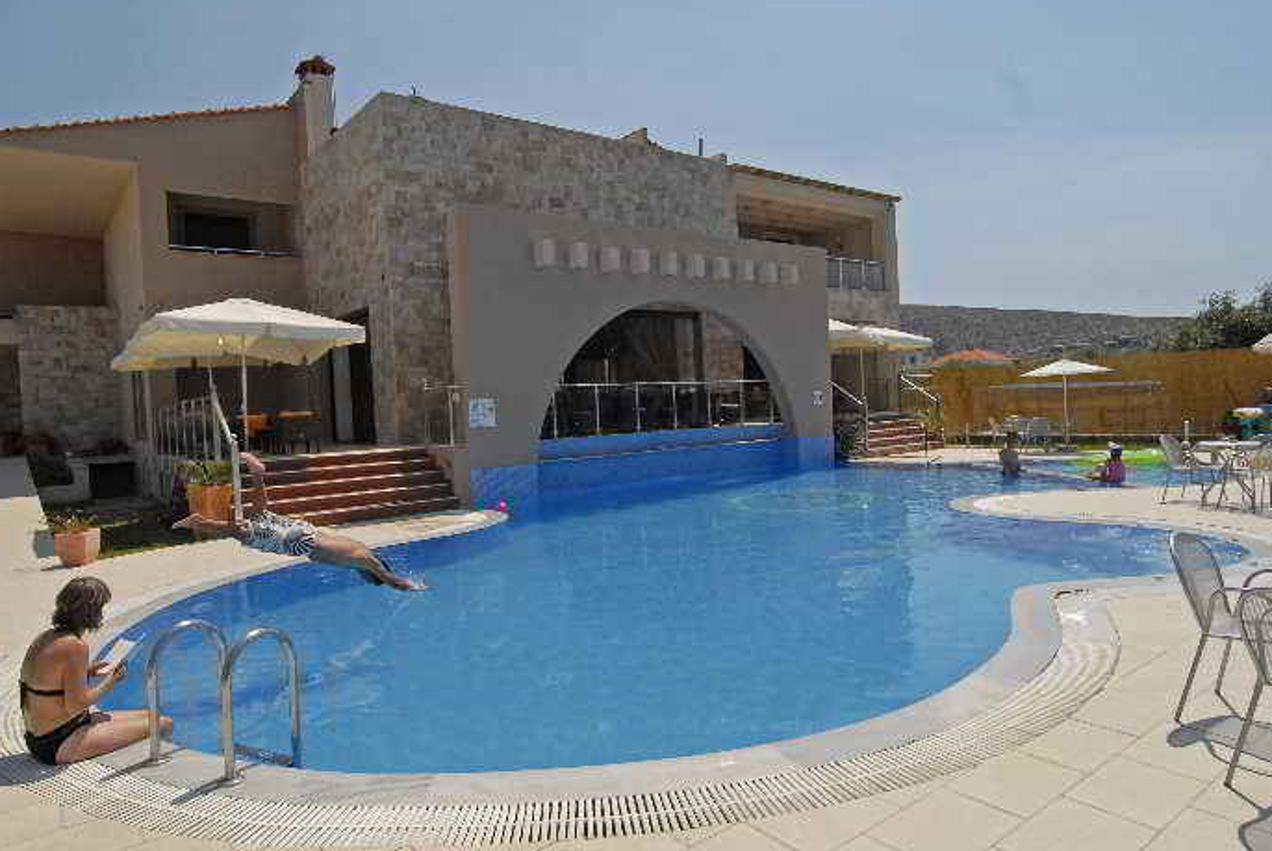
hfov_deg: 81.1
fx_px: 743
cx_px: 617
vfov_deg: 59.6
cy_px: 415
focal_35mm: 21
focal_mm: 12
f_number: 13
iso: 400
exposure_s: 1/640
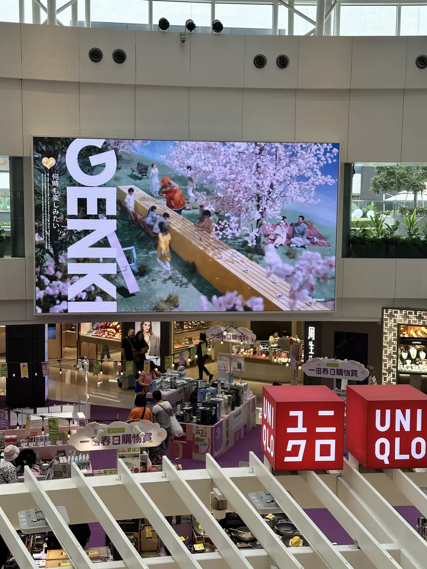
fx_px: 789
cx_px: 214
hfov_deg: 30.3
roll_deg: -1.6
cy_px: 284
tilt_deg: -5.3
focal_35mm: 48
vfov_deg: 39.7
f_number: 1.78
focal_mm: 6.86
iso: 64
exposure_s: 1/252
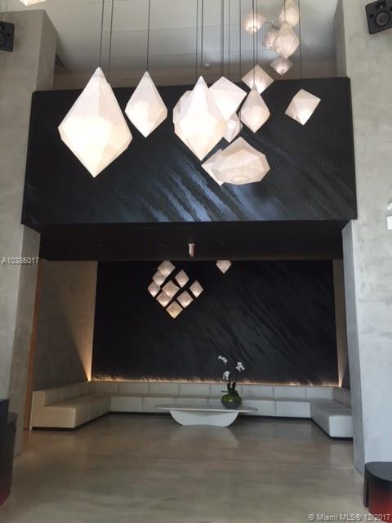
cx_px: 196
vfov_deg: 61.7
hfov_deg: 48.2
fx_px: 438
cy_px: 262
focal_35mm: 29
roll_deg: -0.6
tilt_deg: +11.6
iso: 32
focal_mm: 4.15
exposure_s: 1/30
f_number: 2.2
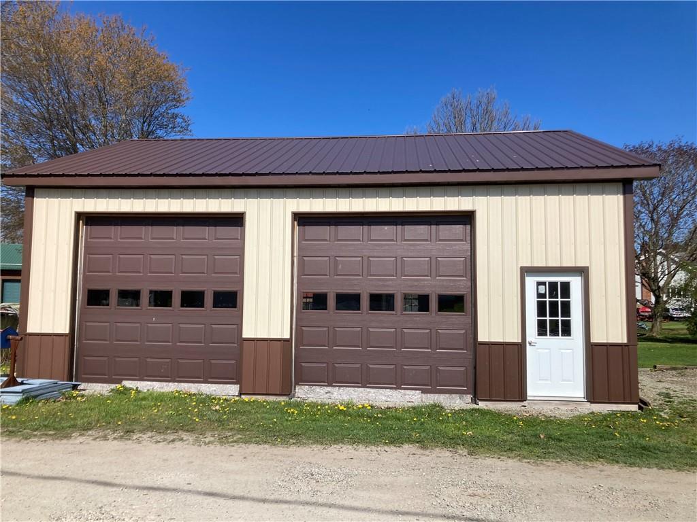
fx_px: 564
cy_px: 261
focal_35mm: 28
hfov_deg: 63.4
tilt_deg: +4.6
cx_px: 348
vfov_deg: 49.7
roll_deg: -0.7
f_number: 1.8
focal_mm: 3.99
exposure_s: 1/3040
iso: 20
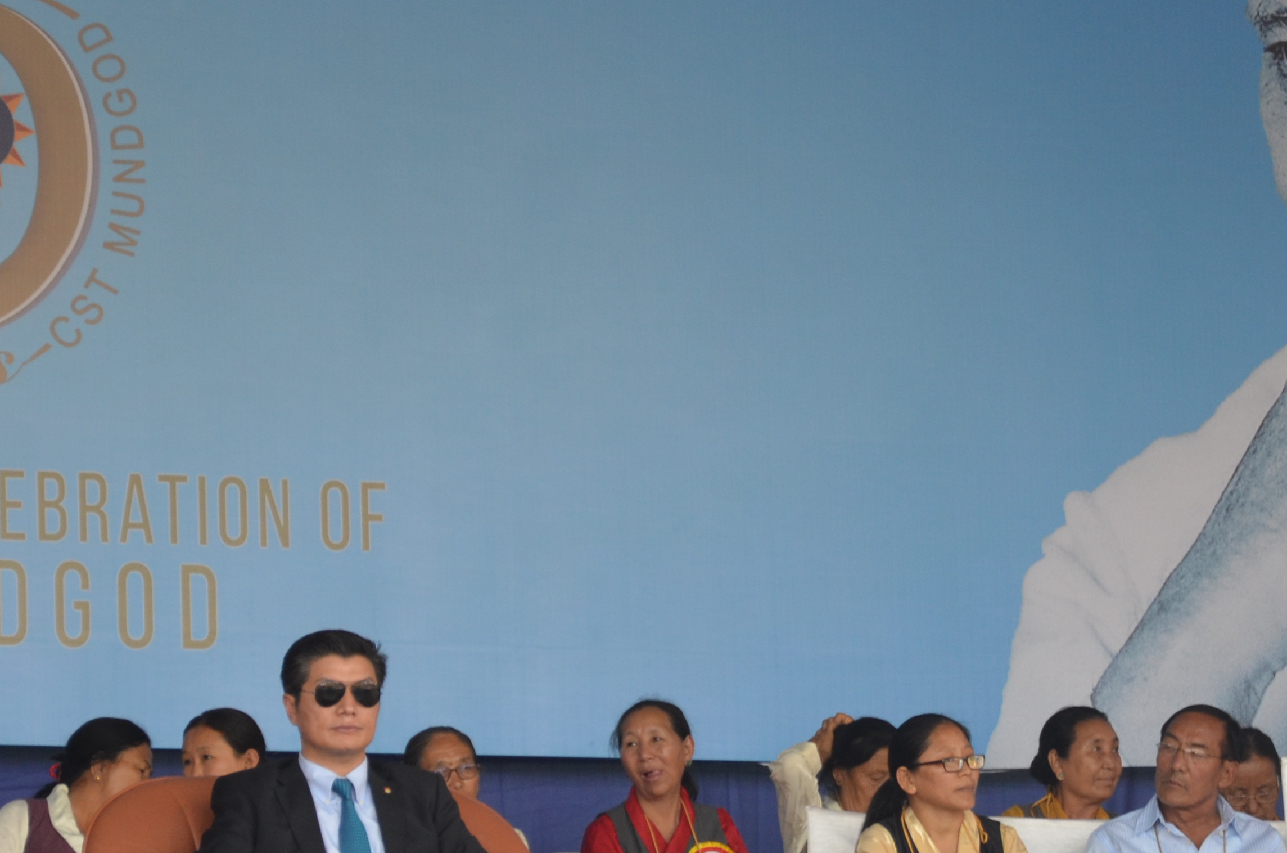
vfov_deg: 4.0
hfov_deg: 6.1
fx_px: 12097
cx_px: 797
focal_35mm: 339
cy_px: 446
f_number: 5.6
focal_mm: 105
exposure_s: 1/80
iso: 400
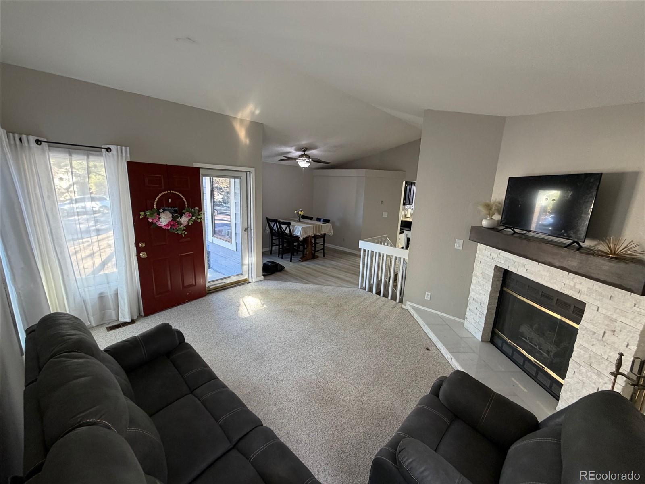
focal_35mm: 14
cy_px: 242
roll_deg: -2.8
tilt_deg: -12.5
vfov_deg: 85.7
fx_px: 261
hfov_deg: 102.1
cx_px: 322
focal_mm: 2.22
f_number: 2.2
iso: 250
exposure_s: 1/60
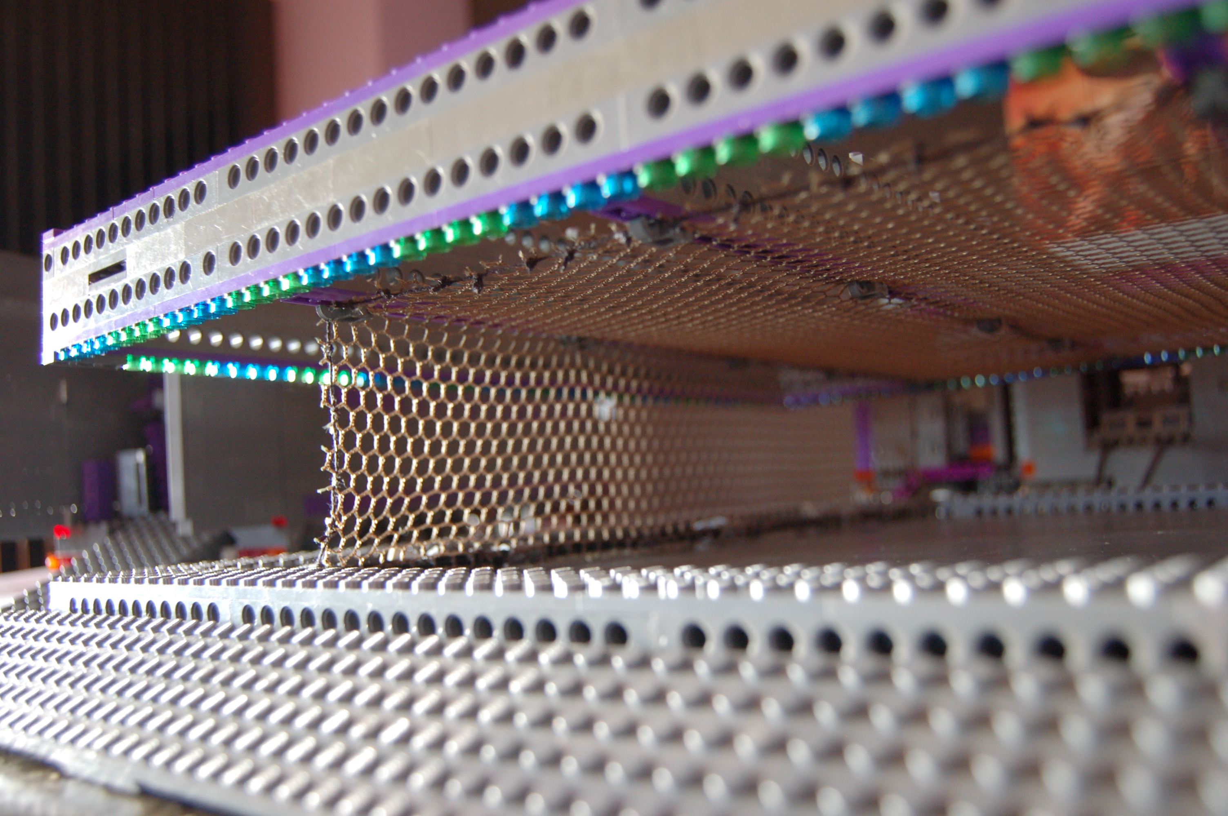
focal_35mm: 33
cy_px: 408
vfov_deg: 39.9
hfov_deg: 57.3
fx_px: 1125
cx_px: 614
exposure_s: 1/15
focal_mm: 22
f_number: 3.8
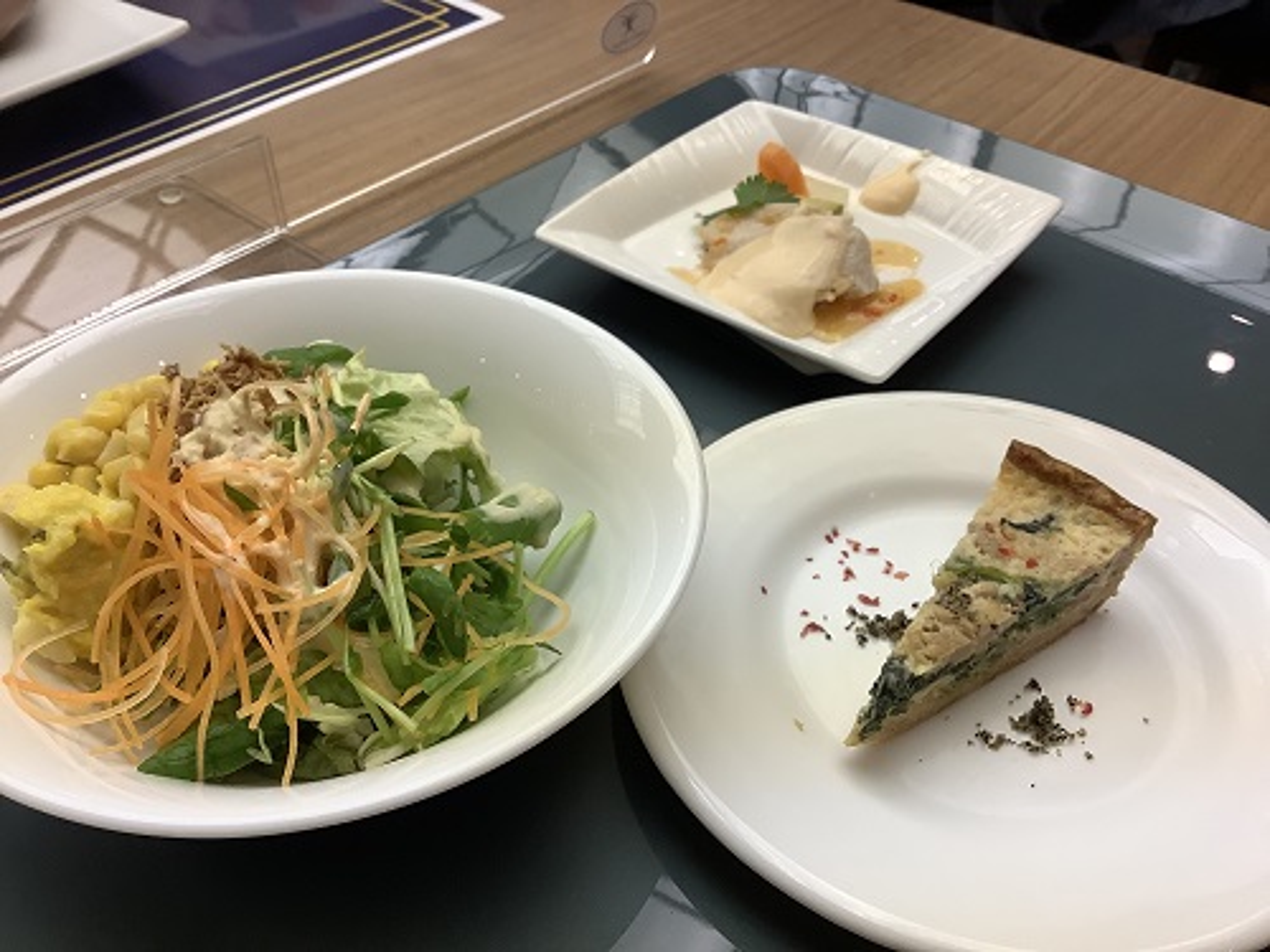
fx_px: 1137
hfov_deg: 58.4
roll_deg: -0.4
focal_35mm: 31
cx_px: 635
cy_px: 476
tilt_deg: -43.3
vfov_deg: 45.4
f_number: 2.4
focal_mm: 3.3
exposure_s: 1/50
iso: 100
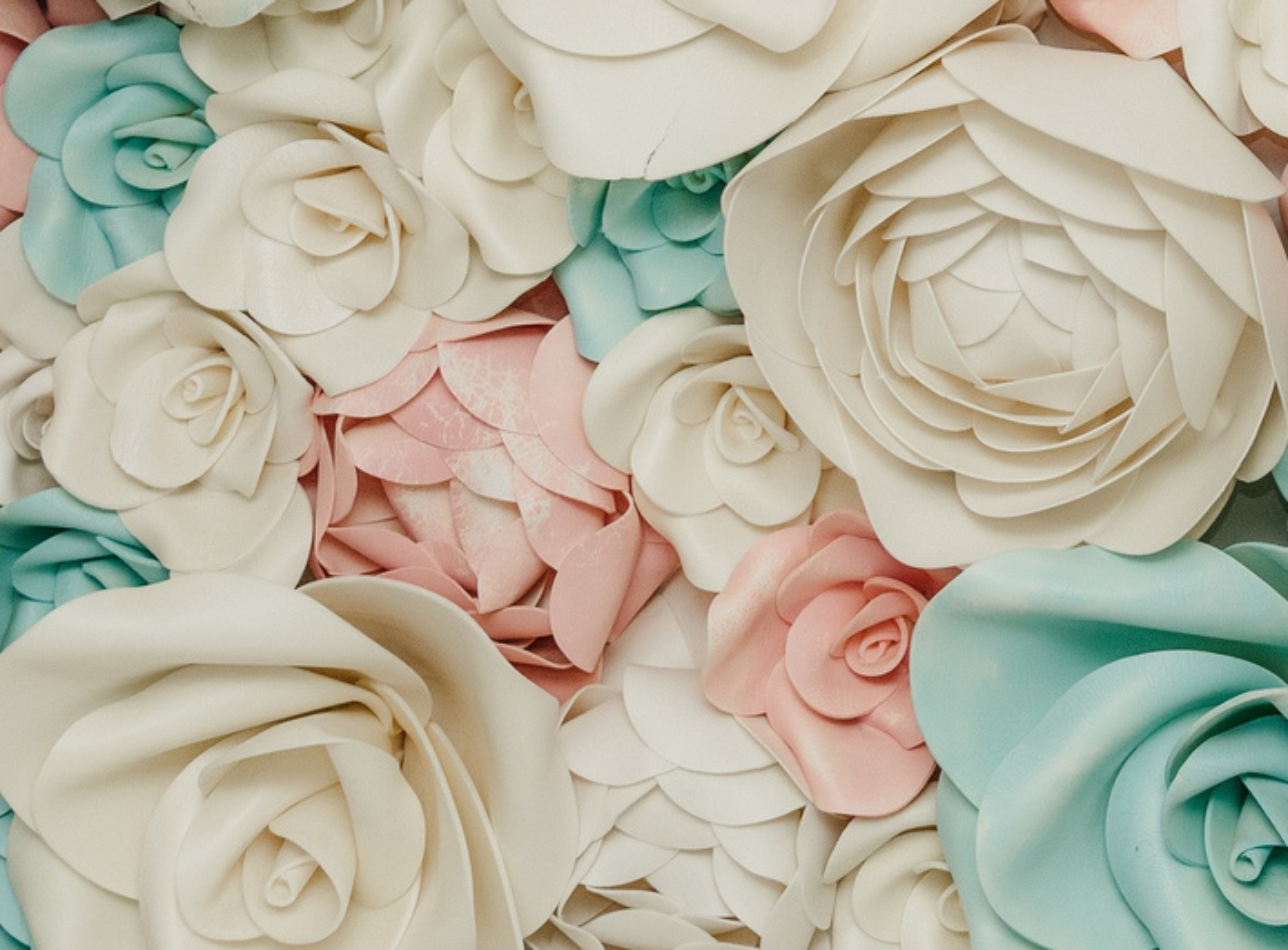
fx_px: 4291
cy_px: -345
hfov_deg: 16.0
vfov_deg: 12.2
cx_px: 1793
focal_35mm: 116
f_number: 4
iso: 320
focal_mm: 29
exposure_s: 1/160
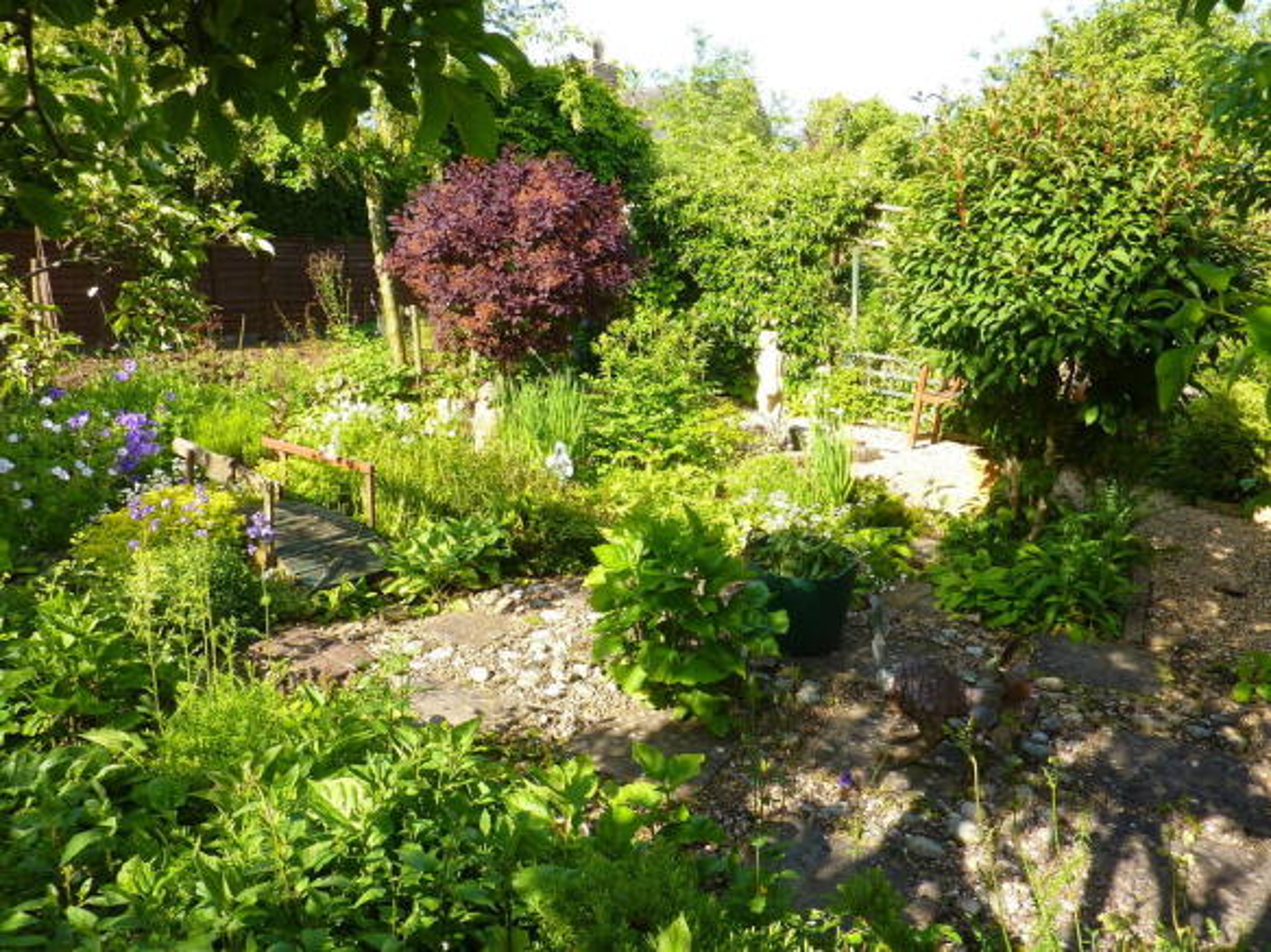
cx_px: 636
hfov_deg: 69.4
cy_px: 476
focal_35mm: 25
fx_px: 918
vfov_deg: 54.9
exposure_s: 1/160
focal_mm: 4.1
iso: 80
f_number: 4
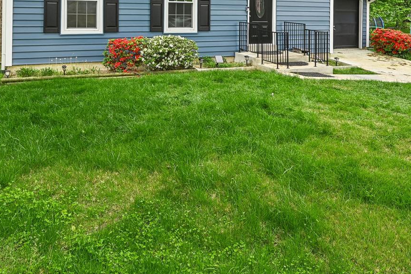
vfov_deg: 36.3
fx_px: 377
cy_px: 4
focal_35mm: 33
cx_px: 198
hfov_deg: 57.2
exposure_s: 1/25
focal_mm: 14
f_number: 8
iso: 100
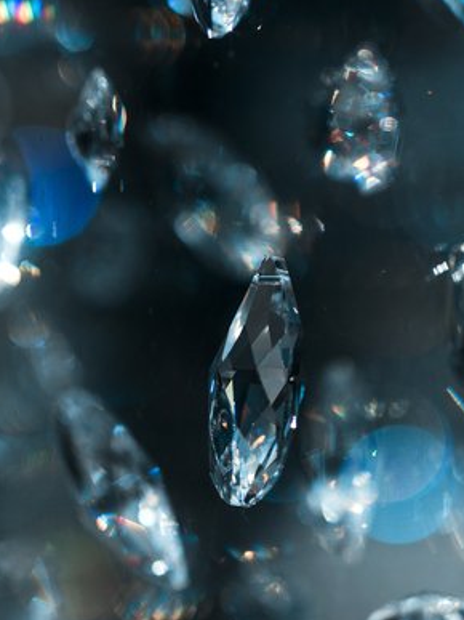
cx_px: 382
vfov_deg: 17.9
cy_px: 478
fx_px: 1949
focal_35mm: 109
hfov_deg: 13.5
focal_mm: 35
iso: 100
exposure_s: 1/8000
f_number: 2
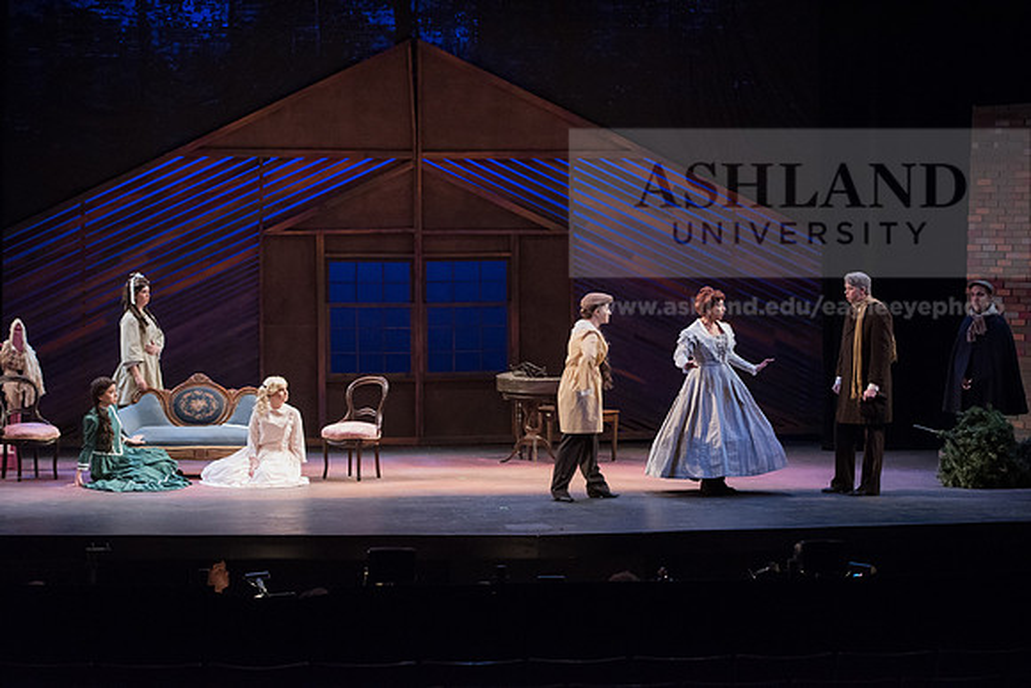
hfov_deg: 24.8
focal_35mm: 82
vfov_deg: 16.7
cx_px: 516
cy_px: 344
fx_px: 2349
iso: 5000
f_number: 4
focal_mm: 82
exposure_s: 1/400
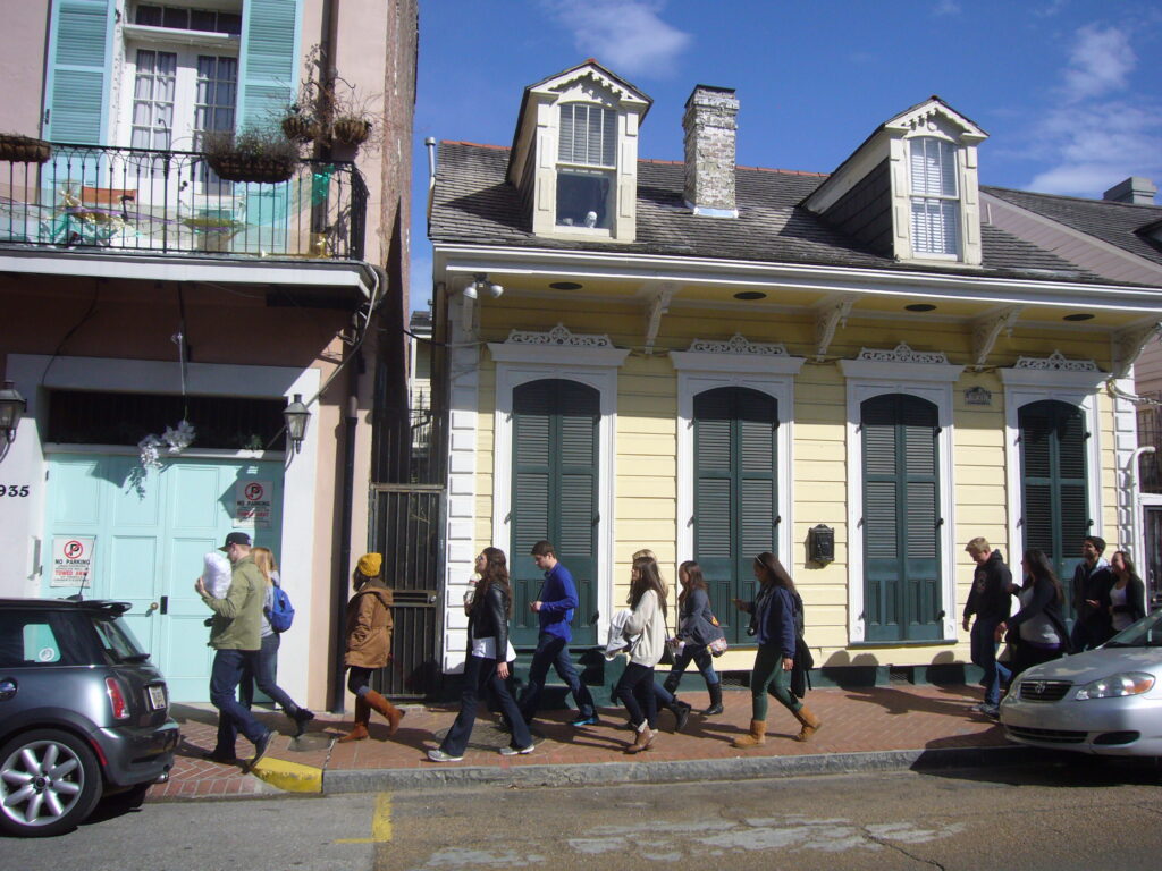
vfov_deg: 46.8
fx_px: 1007
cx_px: 581
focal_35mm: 30
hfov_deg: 60.0
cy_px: 436
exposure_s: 1/640
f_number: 5.6
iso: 100
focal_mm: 4.9
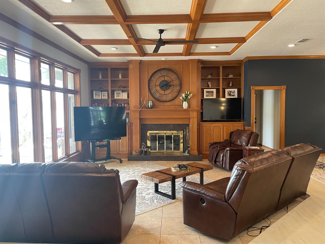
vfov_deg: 53.0
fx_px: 244
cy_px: 122
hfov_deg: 67.3
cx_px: 162
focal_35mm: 26
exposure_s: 1/60
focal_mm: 4.2
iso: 125
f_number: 1.6
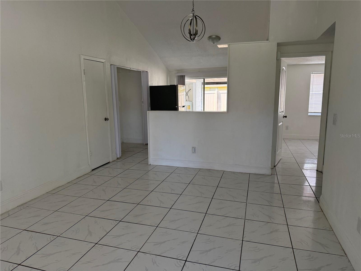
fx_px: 250
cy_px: 136
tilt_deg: -7.6
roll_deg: +0.7
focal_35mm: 24
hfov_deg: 71.6
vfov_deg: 56.8
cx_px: 180
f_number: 1.78
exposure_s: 1/208
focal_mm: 6.76
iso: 200
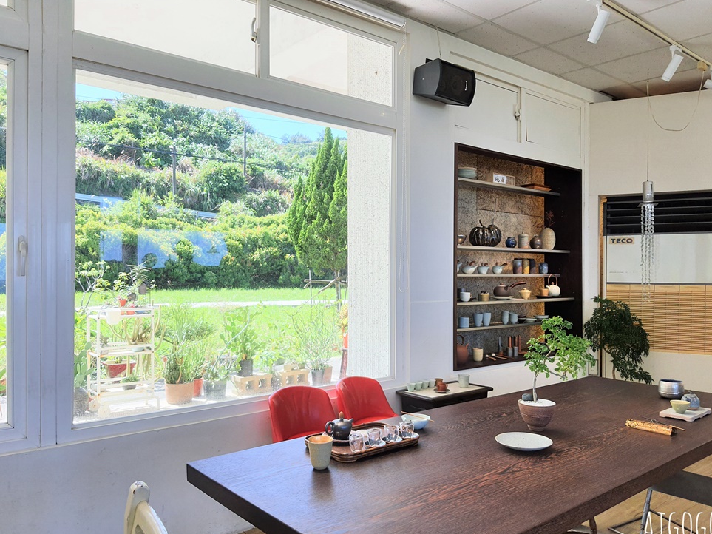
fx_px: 555
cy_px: 274
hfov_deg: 65.3
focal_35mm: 27
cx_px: 358
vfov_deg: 51.3
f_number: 1.7
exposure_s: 1/302
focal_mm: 4.32
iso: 50
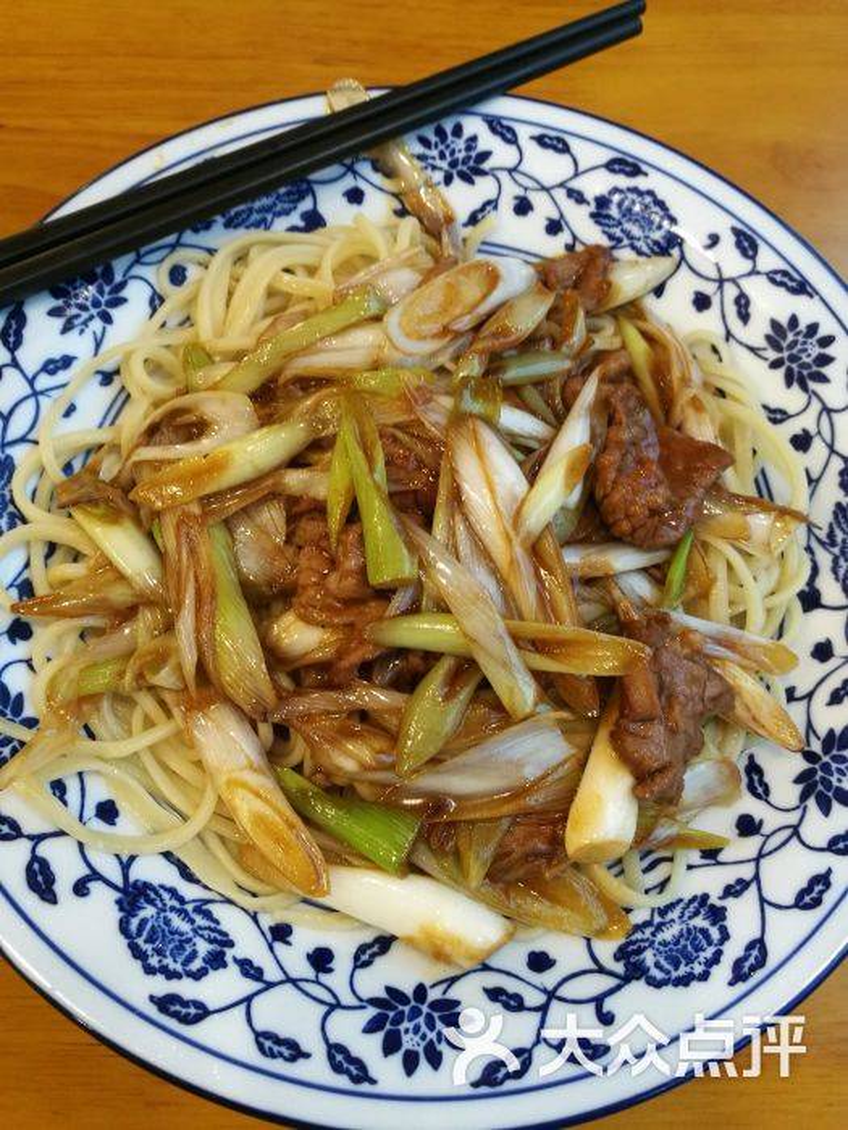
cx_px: 424
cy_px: 565
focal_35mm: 27
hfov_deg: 51.4
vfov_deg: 65.3
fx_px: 882
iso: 200
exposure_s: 1/33.3
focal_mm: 4.5
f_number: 2.2
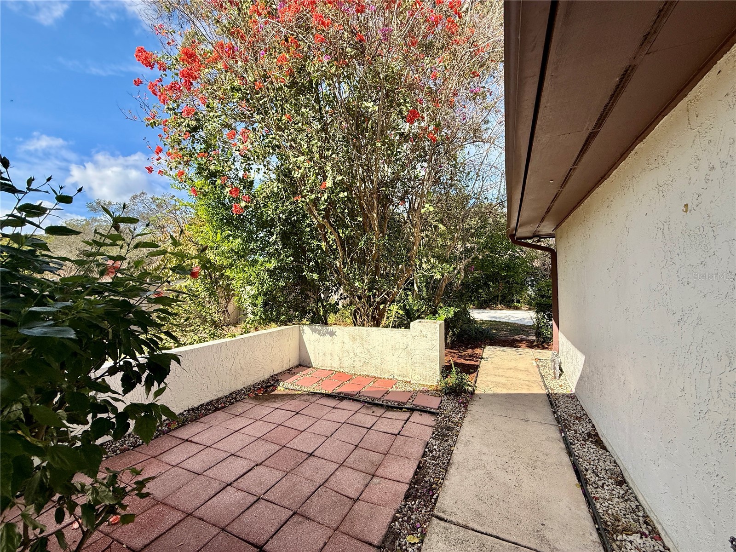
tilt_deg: +1.2
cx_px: 368
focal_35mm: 14
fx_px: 298
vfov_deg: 85.7
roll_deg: +0.1
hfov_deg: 102.1
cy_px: 276
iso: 64
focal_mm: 2.22
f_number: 2.2
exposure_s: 1/1235
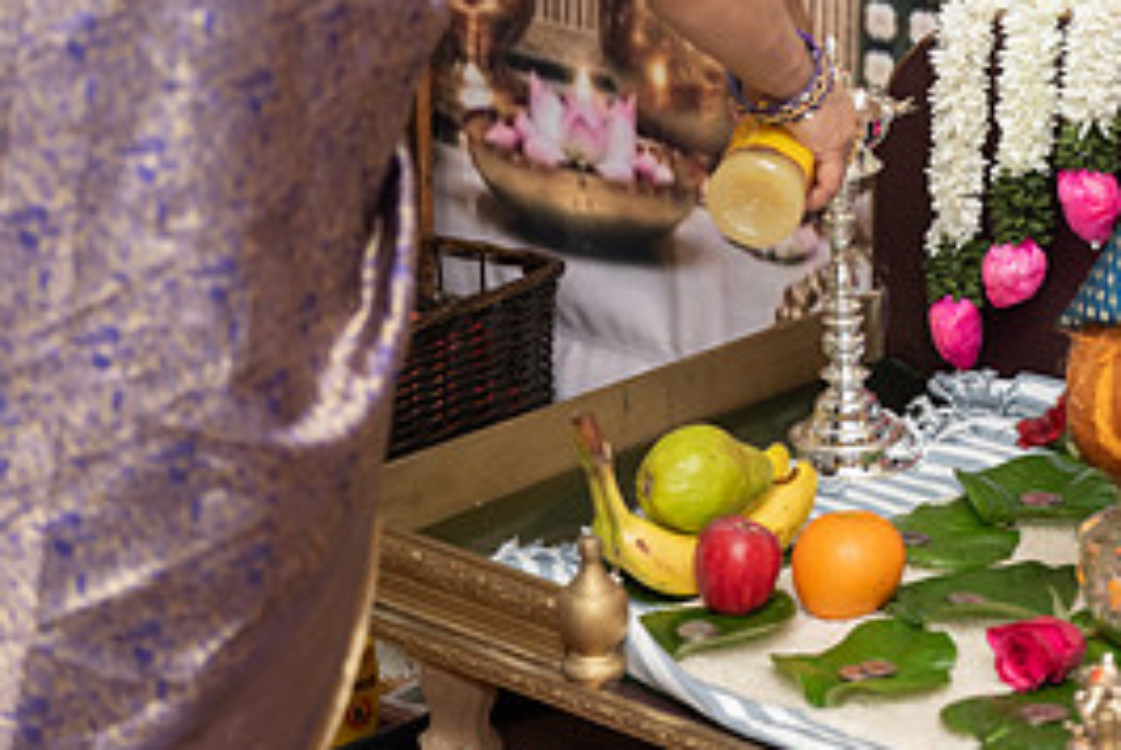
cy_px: 70
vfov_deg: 8.7
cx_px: 809
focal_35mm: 157
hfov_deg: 13.0
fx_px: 4894
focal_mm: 71
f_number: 2.8
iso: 640
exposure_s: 1/200
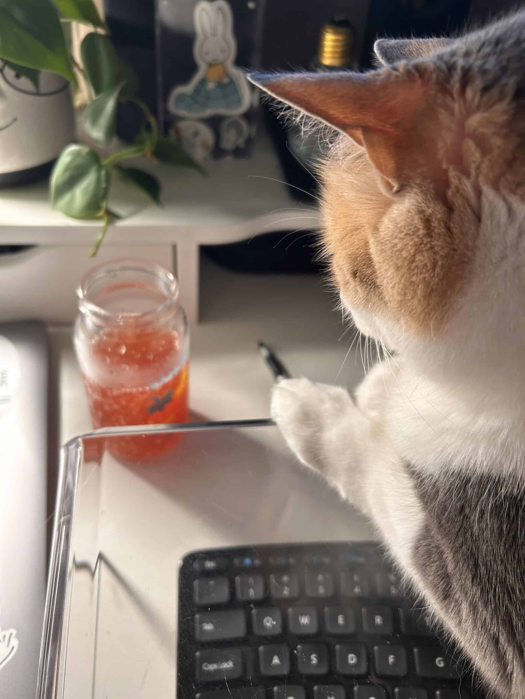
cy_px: 350
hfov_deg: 53.1
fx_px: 526
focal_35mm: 26
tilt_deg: -45.3
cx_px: 262
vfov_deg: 67.3
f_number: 1.5
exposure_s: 1/60
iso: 80
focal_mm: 5.7
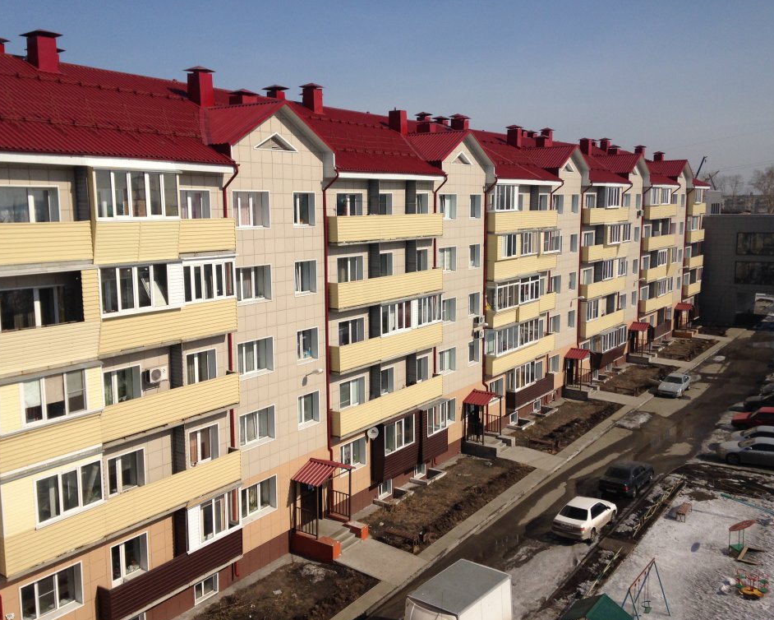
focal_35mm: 35
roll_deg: +0.4
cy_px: 309
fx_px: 802
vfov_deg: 42.2
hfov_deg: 51.5
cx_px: 383
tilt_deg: -8.4
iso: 50
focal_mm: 4.12
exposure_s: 1/3876
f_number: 2.4
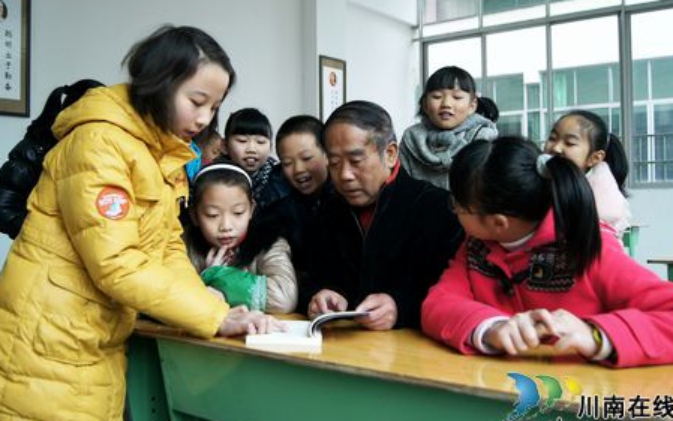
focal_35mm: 34
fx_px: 624
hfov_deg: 56.7
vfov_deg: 37.3
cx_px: 321
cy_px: 190
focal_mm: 20
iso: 400
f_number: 4
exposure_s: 1/100
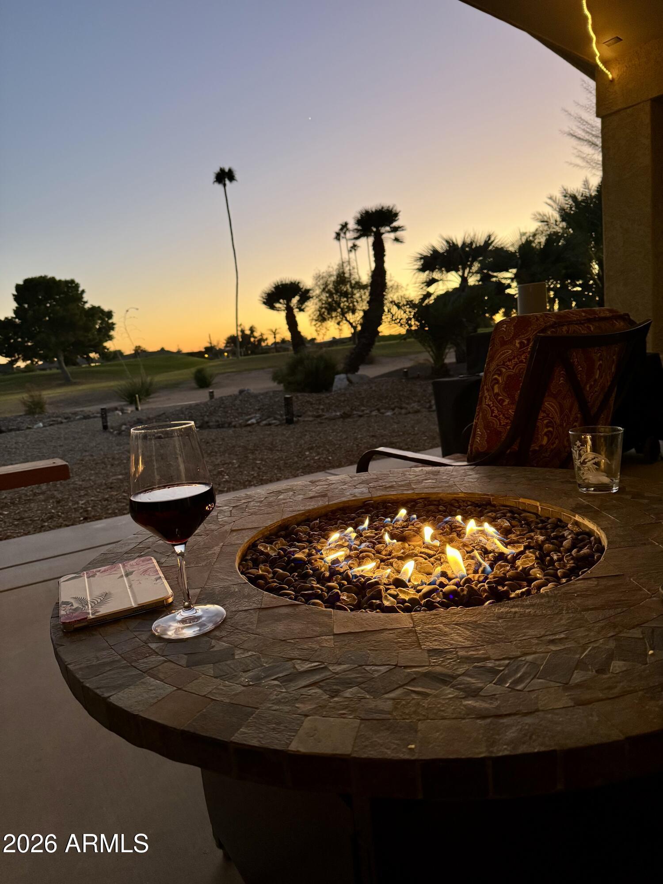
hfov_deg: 56.8
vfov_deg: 71.6
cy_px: 442
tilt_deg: -7.6
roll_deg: +6.6
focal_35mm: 24
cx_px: 332
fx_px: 613
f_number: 1.78
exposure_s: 1/60
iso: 250
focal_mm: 6.76
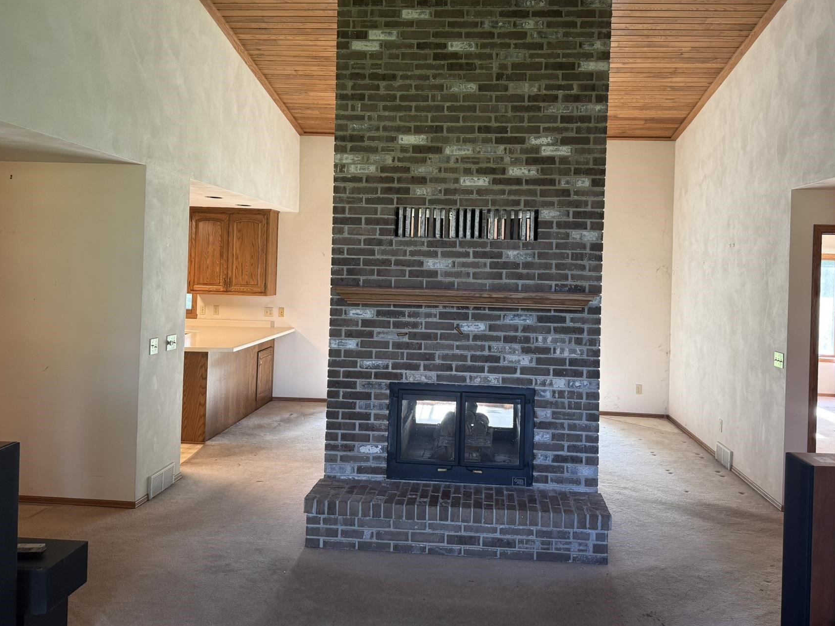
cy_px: 263
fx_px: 699
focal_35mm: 29
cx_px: 439
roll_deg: -1.4
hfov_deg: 61.6
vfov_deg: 48.0
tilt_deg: +0.2
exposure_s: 1/60
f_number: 1.78
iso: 160
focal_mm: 6.76
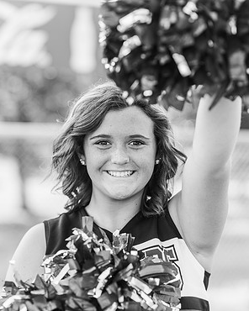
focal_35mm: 97
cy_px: 173
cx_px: 124
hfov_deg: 15.9
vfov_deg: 19.8
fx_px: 894
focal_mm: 85
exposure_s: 1/640
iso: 200
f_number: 2.8
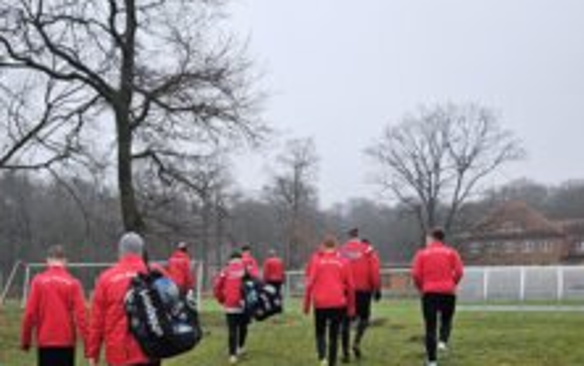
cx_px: 205
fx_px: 701
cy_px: 390
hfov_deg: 44.7
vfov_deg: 27.1
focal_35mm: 44
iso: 25
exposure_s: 1/100
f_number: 1.8
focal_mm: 5.4
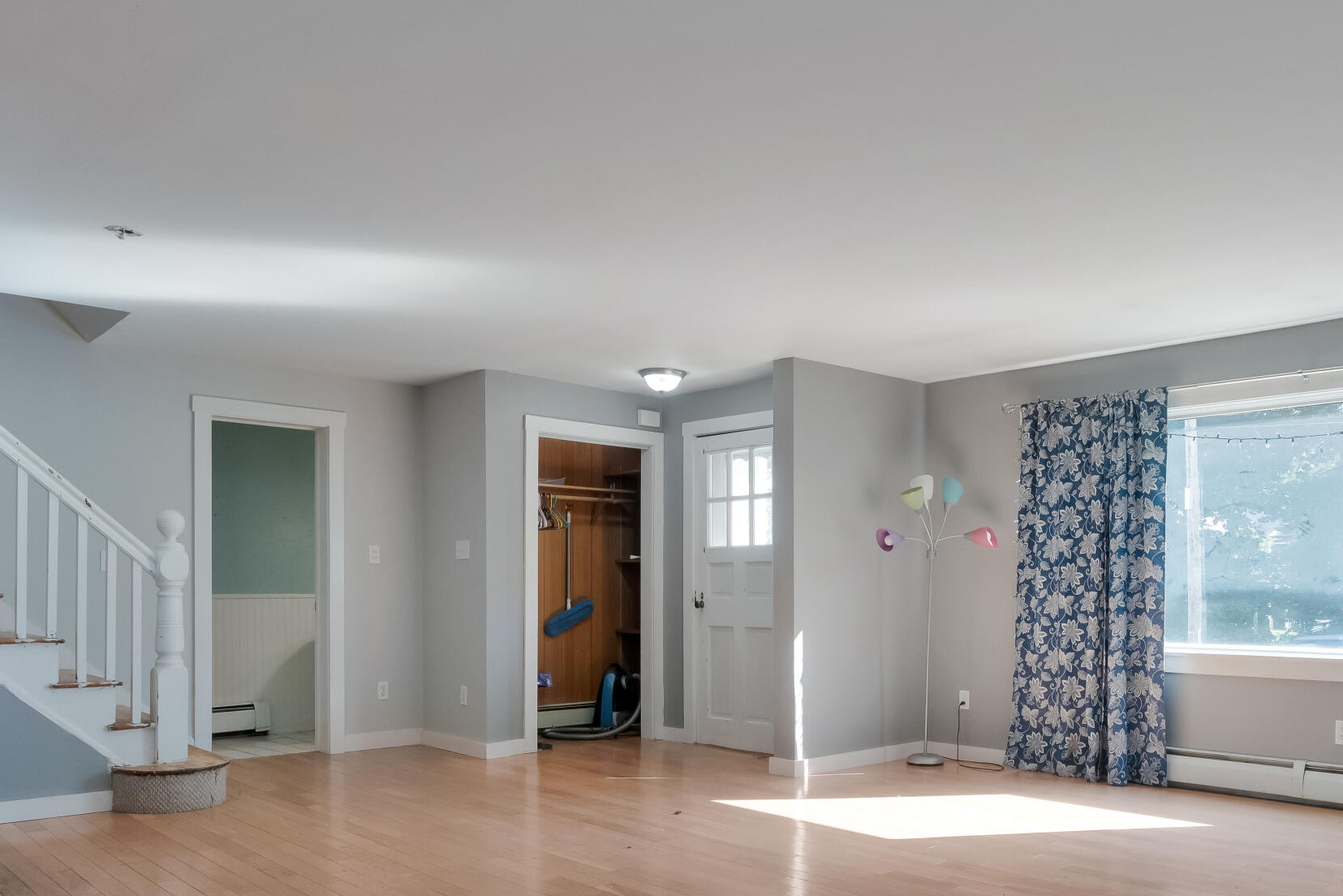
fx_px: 1082
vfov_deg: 44.3
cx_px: 762
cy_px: 597
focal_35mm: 29
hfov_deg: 63.4
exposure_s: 1/2000
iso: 3200
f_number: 8
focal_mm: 16
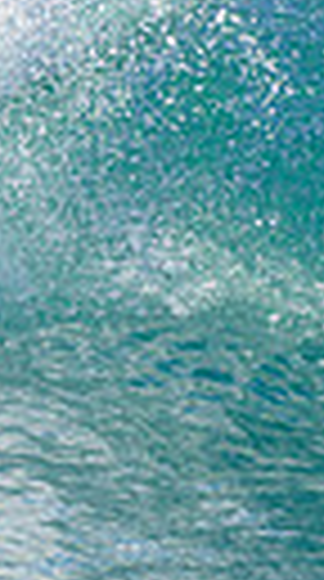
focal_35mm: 2899
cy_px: 125
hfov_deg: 0.4
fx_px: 44540
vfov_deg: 0.7
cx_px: -519
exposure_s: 1/2000
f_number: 5.6
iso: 220
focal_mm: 500
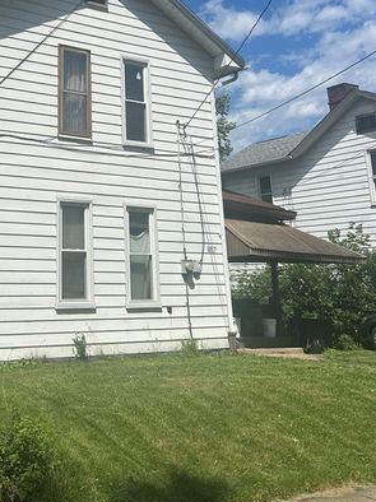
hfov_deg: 31.9
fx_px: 638
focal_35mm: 44
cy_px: 97
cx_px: 71
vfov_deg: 41.1
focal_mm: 5.7
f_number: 1.5
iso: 50
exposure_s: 1/8696
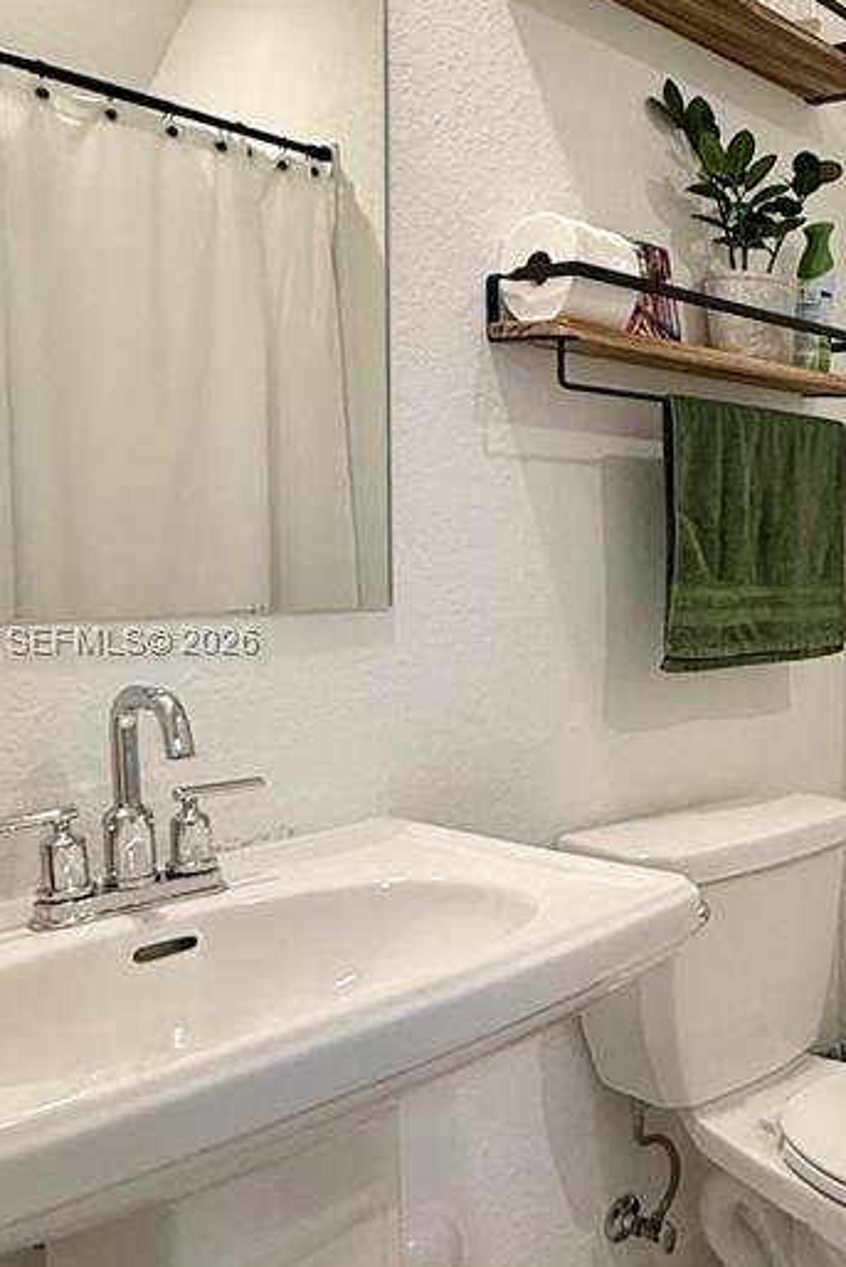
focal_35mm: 34
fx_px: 1198
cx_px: 910
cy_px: 643
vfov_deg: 55.8
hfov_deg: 34.2
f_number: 2.2
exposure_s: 1/120
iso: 250
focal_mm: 2.22
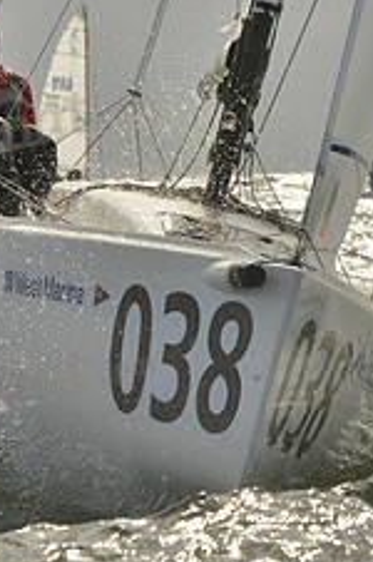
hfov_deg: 4.8
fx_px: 4489
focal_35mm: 288
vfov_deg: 7.2
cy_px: 235
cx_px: 286
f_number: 9
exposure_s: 1/3200
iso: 400
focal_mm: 112
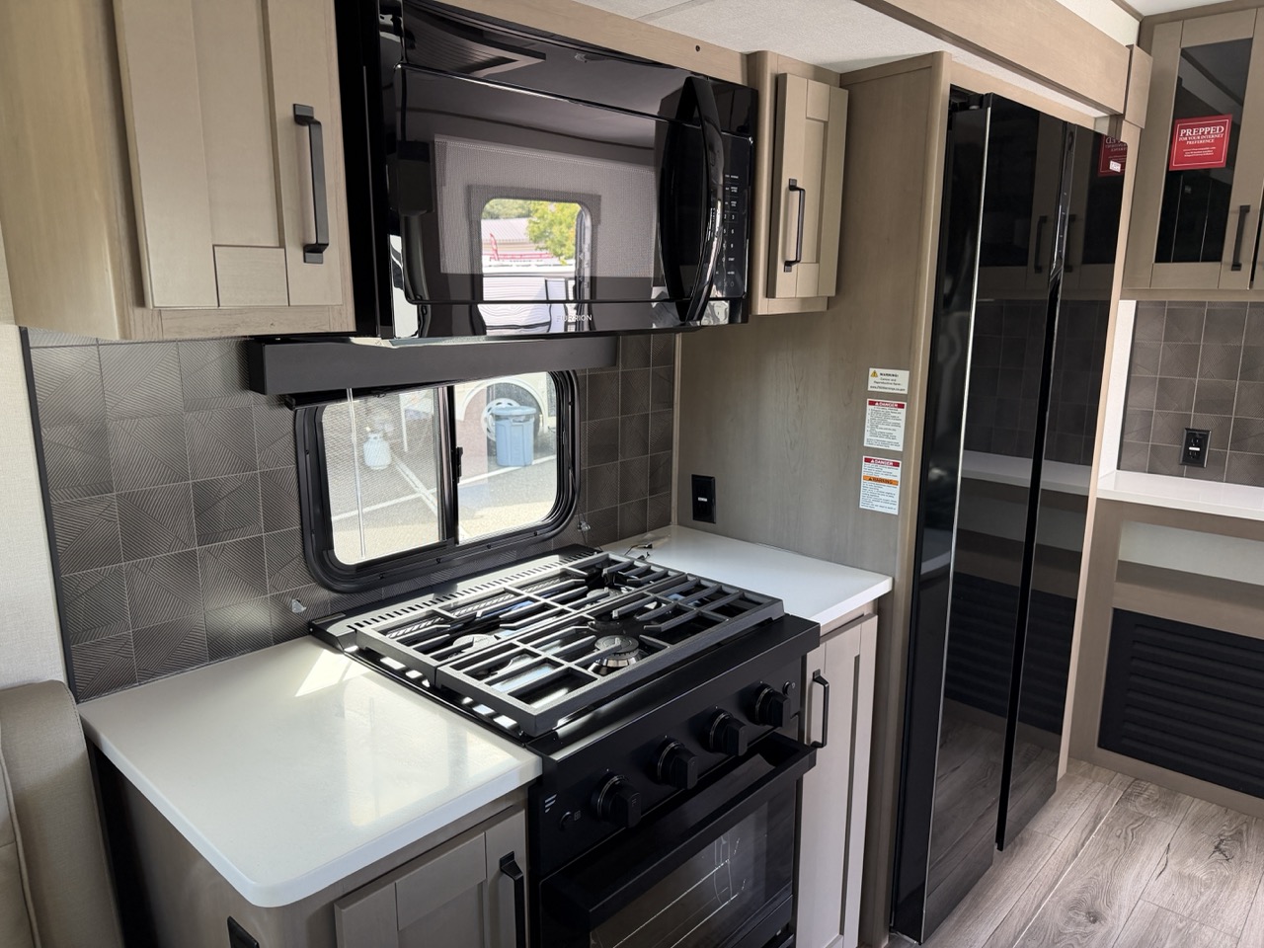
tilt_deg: -12.8
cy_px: 474
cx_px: 632
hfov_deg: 71.6
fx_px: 876
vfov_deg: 56.8
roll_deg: +1.7
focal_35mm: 24
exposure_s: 1/95
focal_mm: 6.76
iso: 200
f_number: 1.78
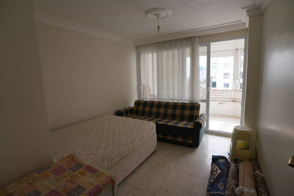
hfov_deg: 93.3
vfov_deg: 70.4
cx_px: 147
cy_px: 98
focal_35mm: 17
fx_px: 139
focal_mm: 17
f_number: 4.5
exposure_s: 1/200
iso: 100
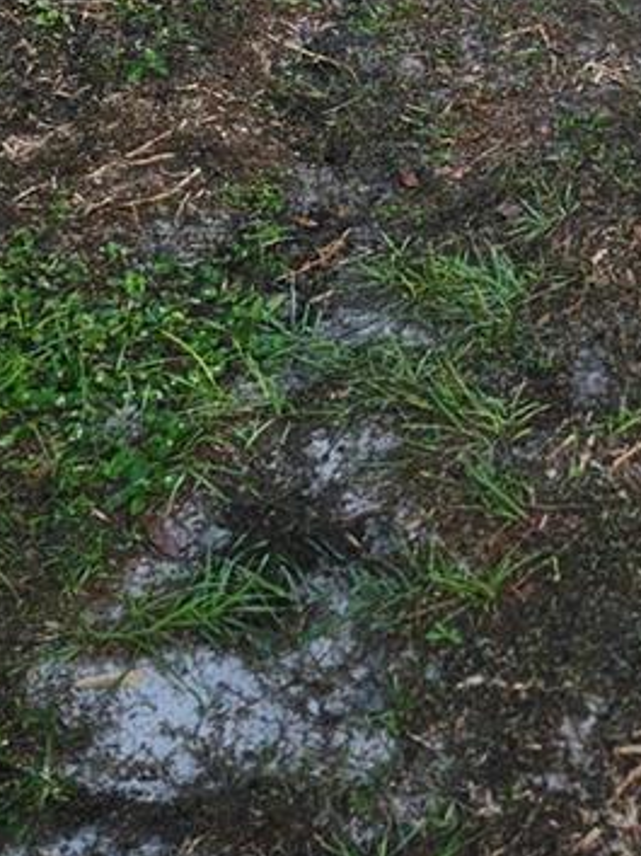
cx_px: 701
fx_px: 1928
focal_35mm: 78
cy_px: -510
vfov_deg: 20.5
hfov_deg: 18.2
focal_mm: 6.3
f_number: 1.7
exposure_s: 1/180
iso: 12
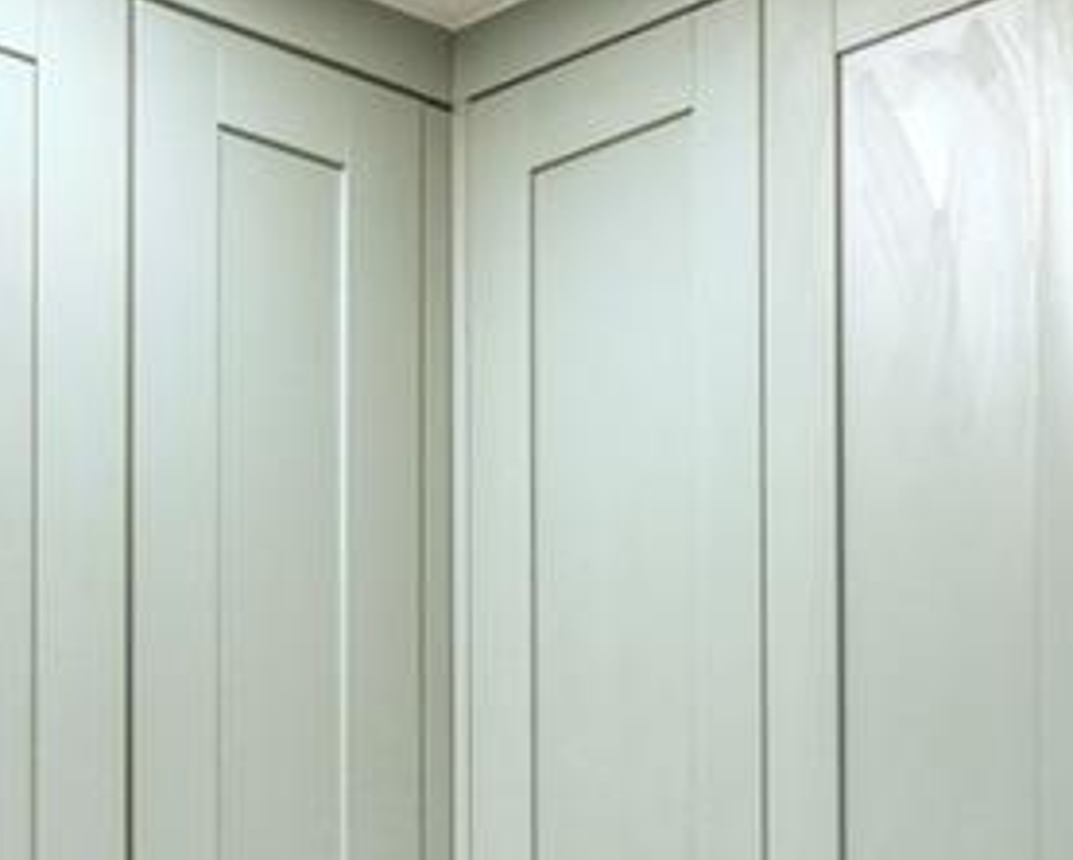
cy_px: 1344
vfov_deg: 15.3
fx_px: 2924
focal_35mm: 92
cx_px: 1054
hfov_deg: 20.2
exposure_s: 1/30
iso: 500
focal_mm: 17
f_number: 5
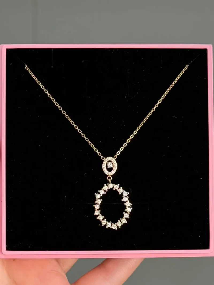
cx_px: 107
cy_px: 142
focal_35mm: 48
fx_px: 396
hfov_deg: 30.3
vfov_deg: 39.7
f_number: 1.78
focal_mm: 6.76
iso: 50
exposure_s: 1/180
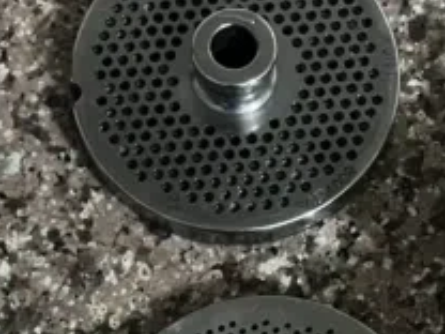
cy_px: 510
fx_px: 1028
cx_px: 244
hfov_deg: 24.4
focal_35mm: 80
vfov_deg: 16.7
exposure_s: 1/30
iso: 640
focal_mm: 5.7
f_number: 1.5
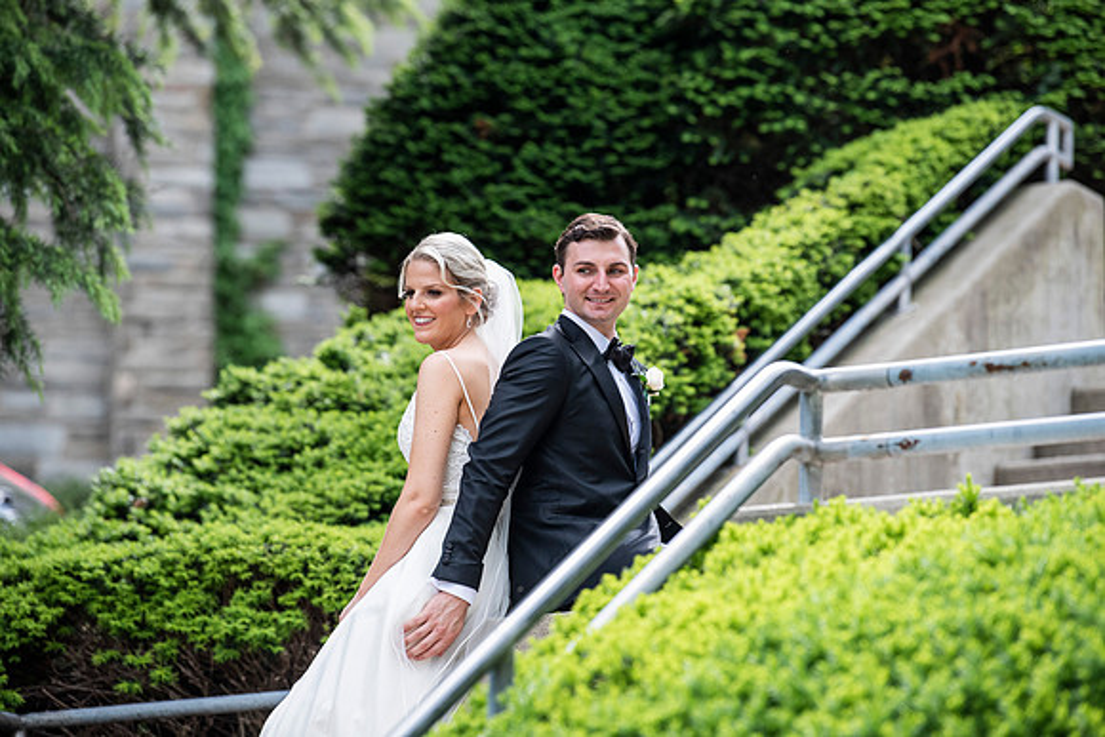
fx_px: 6140
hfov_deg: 10.3
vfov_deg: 6.9
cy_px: 368
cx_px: 552
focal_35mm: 200
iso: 800
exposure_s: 1/2000
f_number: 4
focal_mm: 200
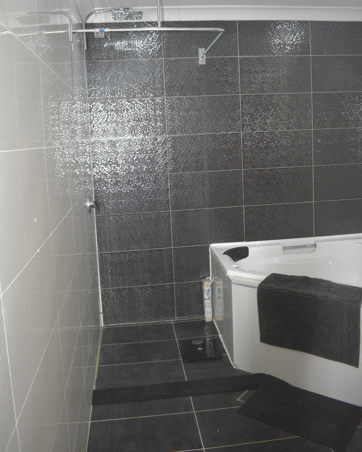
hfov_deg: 47.1
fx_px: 415
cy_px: 180
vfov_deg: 56.7
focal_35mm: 31
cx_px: 178
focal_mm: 18
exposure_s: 1/125
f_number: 3.5
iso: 1600
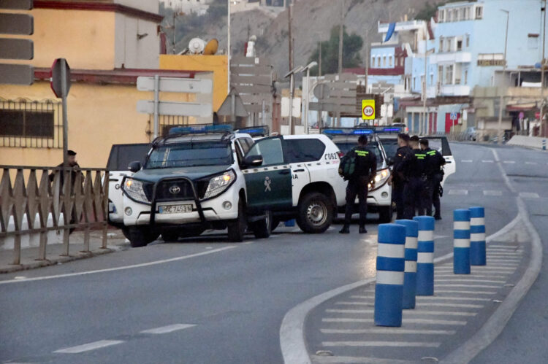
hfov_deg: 10.6
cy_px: 182
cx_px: 274
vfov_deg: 7.0
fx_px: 2966
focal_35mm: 195
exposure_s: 1/800
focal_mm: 130
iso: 12800
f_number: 9
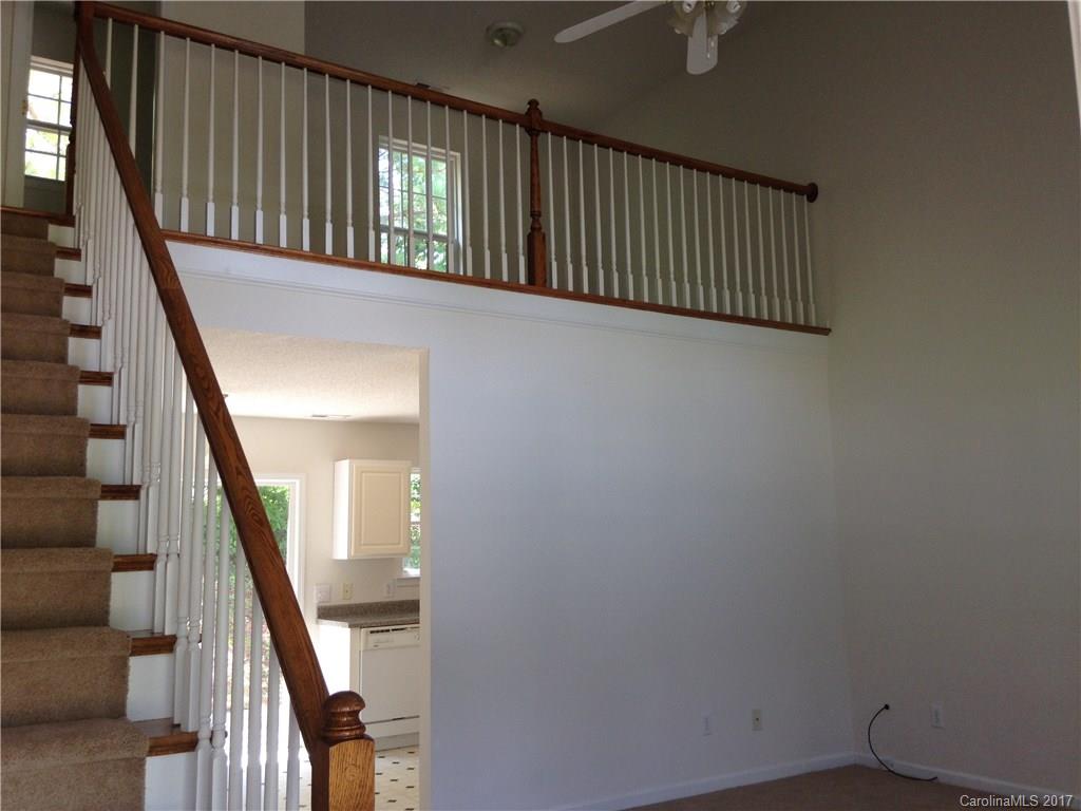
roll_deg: +2.0
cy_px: 406
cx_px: 540
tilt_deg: +7.0
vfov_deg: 42.9
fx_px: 1031
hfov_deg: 55.4
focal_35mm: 33
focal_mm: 4.12
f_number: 2.4
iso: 64
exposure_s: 1/60
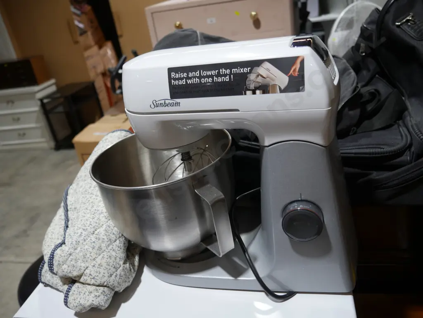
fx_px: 367
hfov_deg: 59.9
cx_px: 212
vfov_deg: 46.8
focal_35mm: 30
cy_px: 159
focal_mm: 15
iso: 200
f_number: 3.6
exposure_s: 1/100
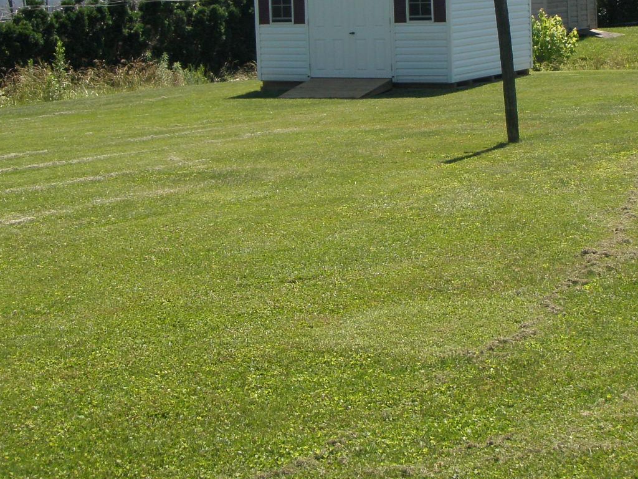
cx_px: 404
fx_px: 1401
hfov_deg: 25.6
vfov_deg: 18.9
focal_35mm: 76
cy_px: 18
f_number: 3.5
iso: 80
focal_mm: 6.7
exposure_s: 1/640
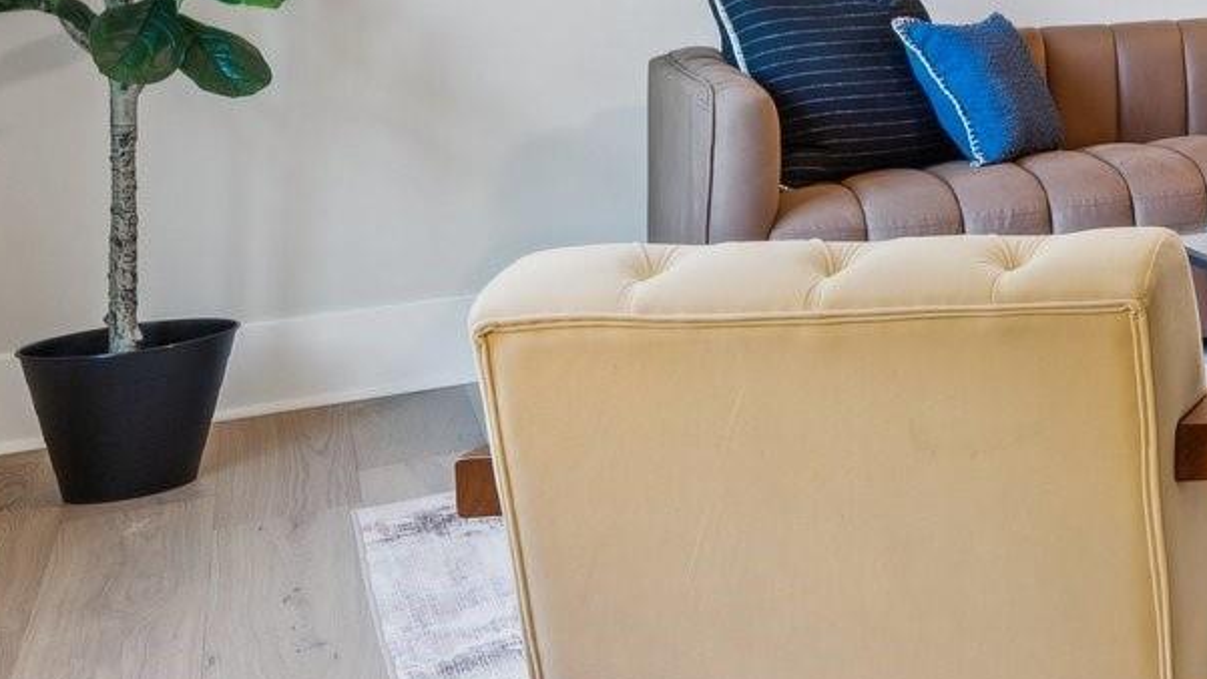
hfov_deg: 25.5
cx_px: 1966
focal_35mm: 50
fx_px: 1600
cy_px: -107
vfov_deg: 22.3
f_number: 7.1
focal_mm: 14
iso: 160
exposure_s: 1/6
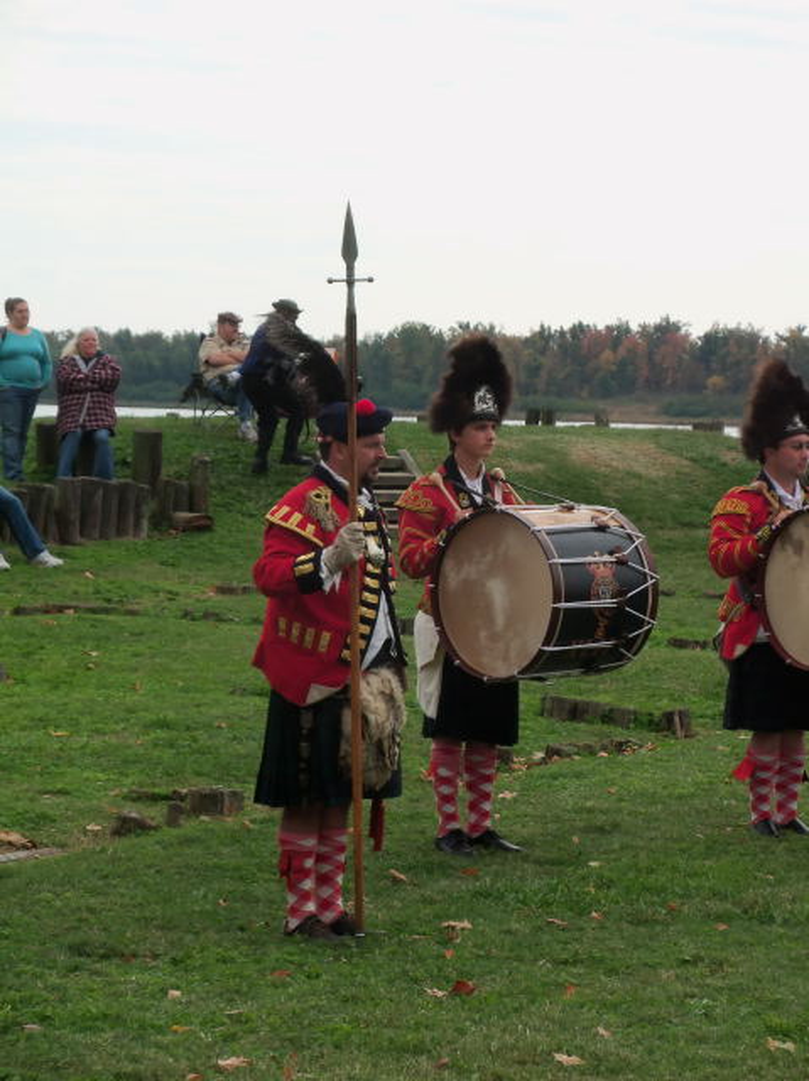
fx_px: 4119
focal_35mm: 132
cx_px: 404
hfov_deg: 11.2
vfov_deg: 15.0
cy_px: 540
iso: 80
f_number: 4.7
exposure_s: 1/400
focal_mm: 23.7
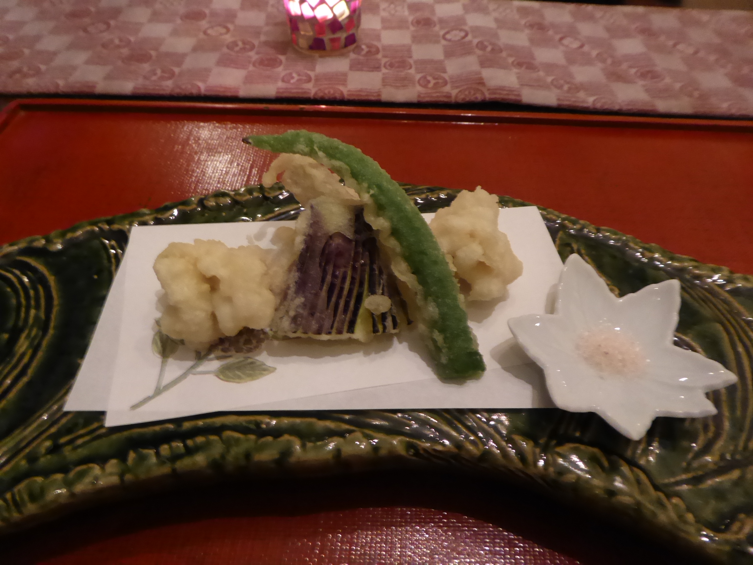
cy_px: 282
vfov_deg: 54.9
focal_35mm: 25
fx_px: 544
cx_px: 376
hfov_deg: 69.4
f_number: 3.3
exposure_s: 1/8
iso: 800
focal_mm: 4.3
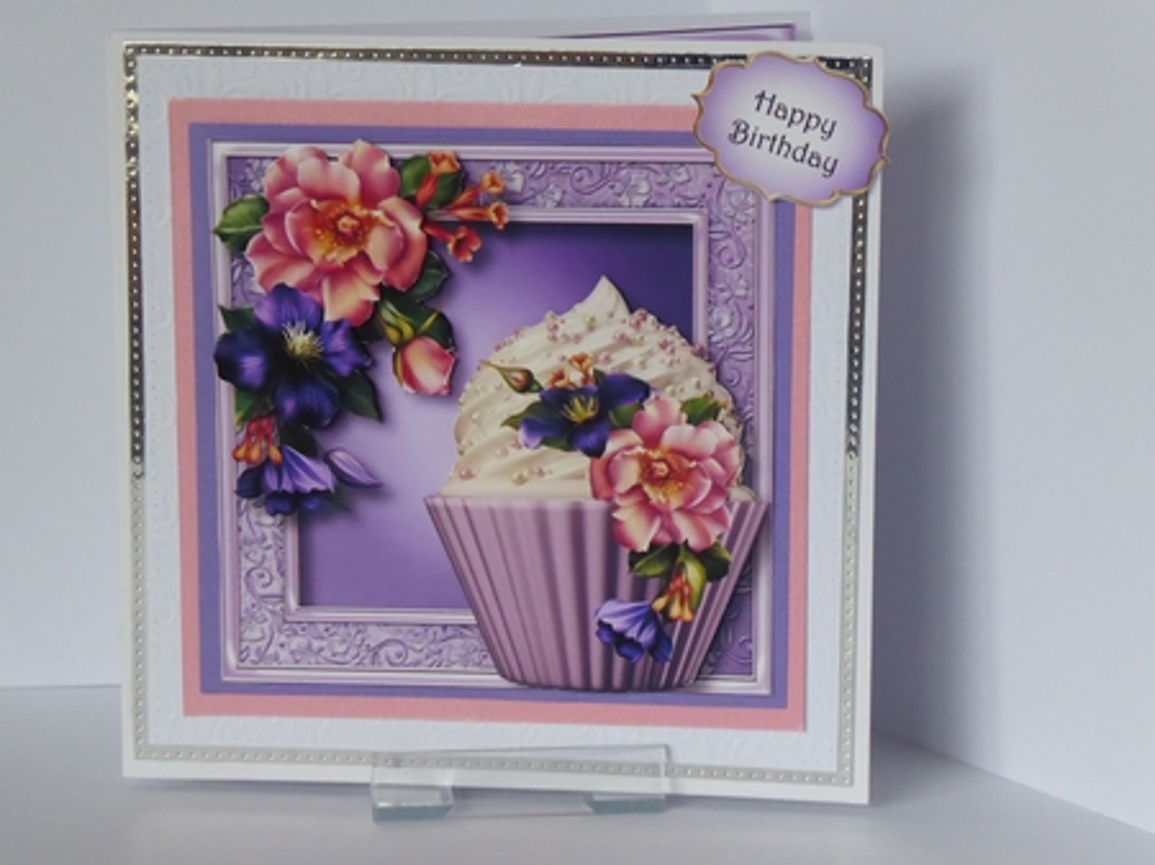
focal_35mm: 107
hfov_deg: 18.4
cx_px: 578
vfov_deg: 13.8
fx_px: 3568
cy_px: 432
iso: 800
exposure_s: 1/80
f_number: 5
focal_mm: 17.5
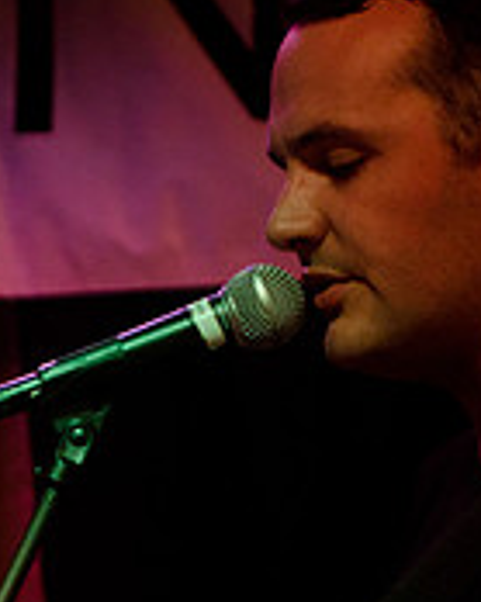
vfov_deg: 10.2
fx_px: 3366
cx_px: 159
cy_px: 571
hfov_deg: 8.2
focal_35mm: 189
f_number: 2.8
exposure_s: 1/80
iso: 1600
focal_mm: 52
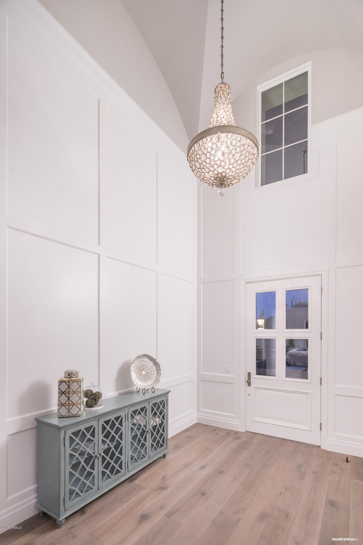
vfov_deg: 93.3
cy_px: 272
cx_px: 182
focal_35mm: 17
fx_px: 257
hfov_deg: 70.5
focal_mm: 17
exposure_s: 1/20
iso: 1000
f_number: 8
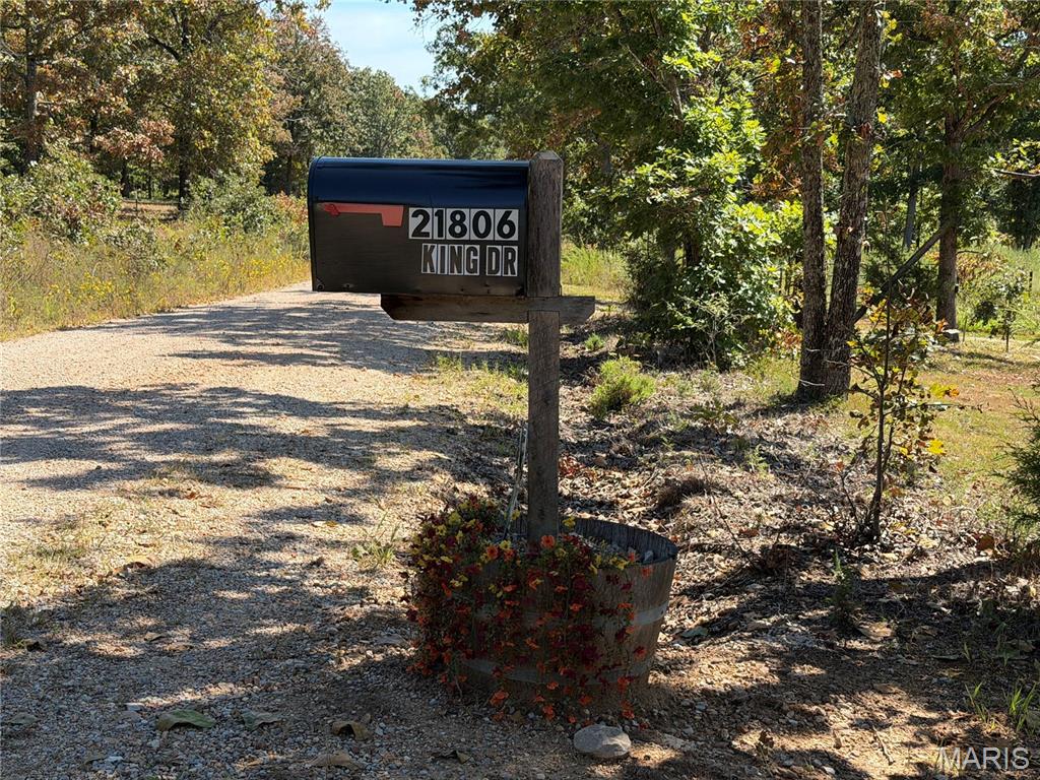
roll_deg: -0.7
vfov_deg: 30.3
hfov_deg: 39.7
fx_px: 1442
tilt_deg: -8.5
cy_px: 390
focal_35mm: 48
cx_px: 520
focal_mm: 6.76
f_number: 1.78
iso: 80
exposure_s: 1/1980
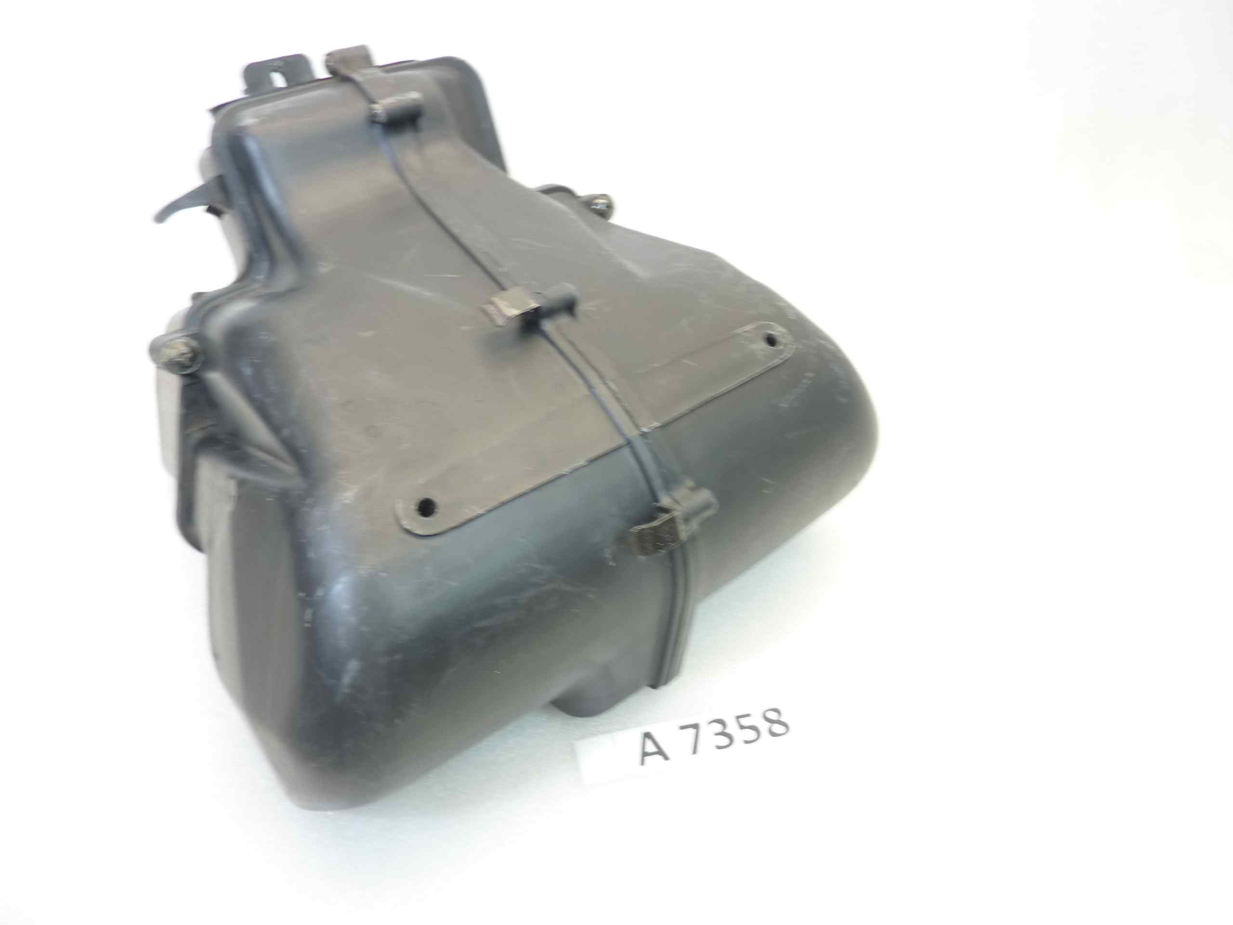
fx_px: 890
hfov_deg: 69.4
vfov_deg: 54.9
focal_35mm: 25
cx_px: 616
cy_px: 462
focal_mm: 4.1
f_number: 3.3
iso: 125
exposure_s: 1/10
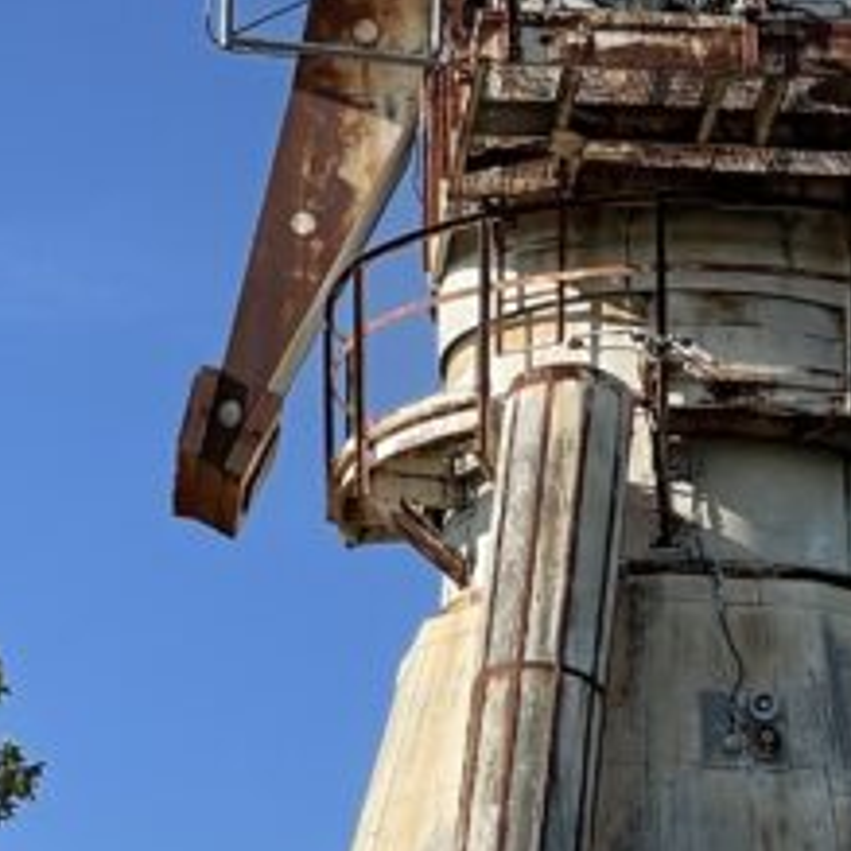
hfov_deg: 8.1
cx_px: 711
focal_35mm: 215
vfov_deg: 8.1
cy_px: 396
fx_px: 5980
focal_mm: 6
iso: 25
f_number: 2
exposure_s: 1/1295
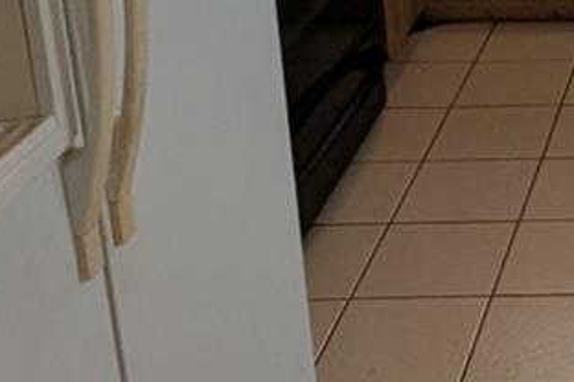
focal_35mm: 85
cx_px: 854
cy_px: -176
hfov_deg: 20.5
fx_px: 1355
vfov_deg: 15.0
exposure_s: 1/120
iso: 78
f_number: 2.2
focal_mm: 2.35
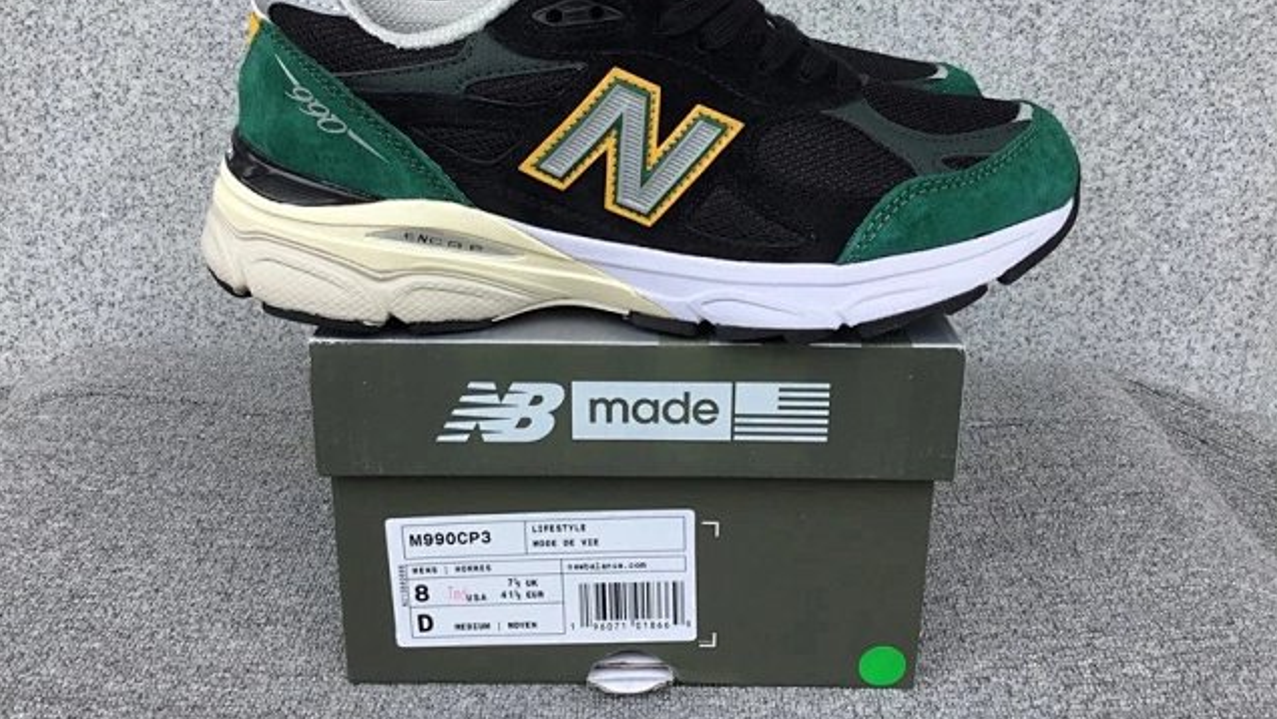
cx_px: 636
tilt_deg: -17.9
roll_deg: -0.4
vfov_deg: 34.5
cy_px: 269
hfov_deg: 58.0
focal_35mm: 34
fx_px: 1151
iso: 25
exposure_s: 1/273
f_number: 2.4
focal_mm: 3.3
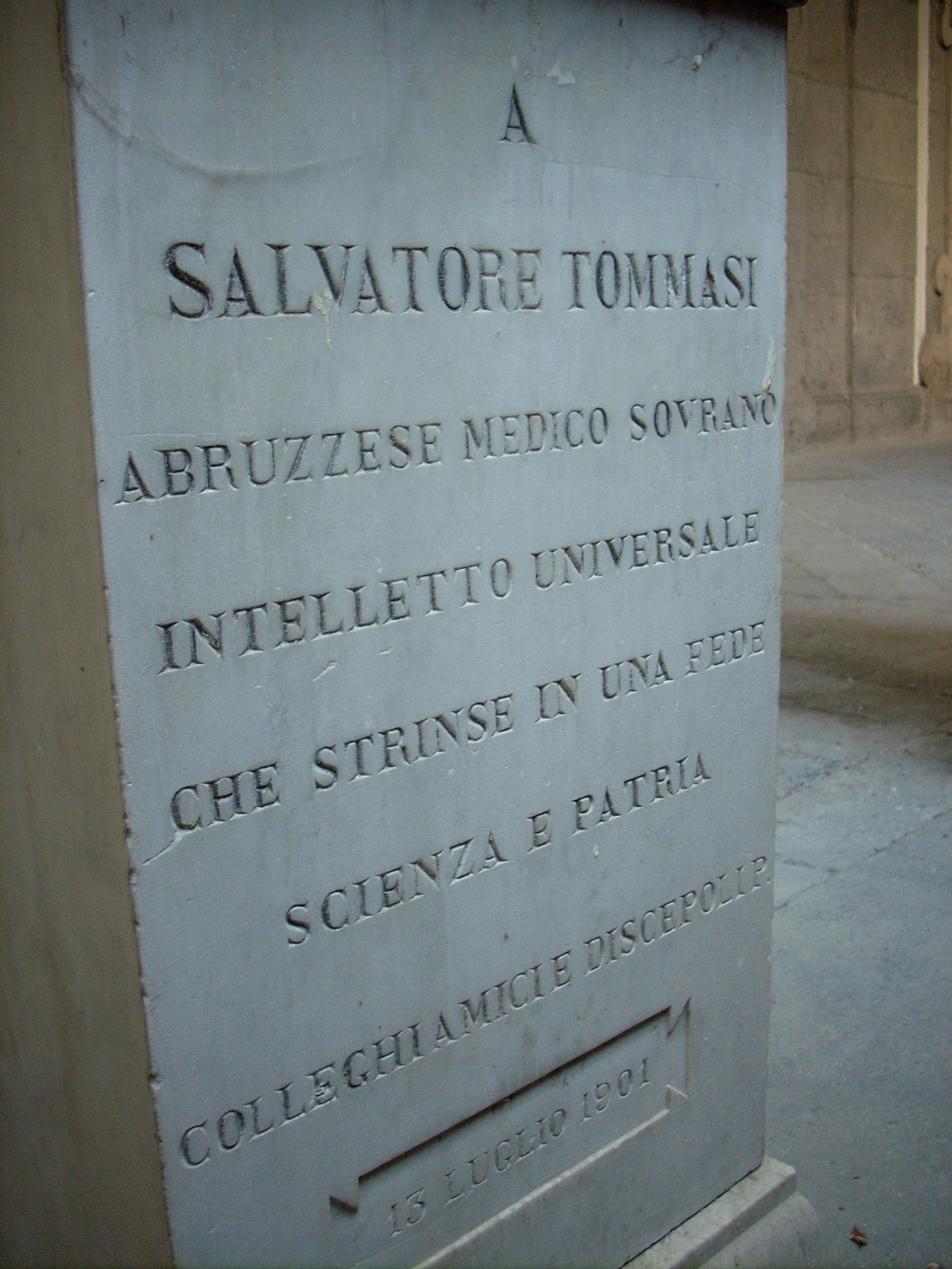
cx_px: 476
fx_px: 1357
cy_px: 634
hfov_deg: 38.7
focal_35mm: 37
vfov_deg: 50.1
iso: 175
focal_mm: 6.2
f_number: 2.8
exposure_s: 1/30
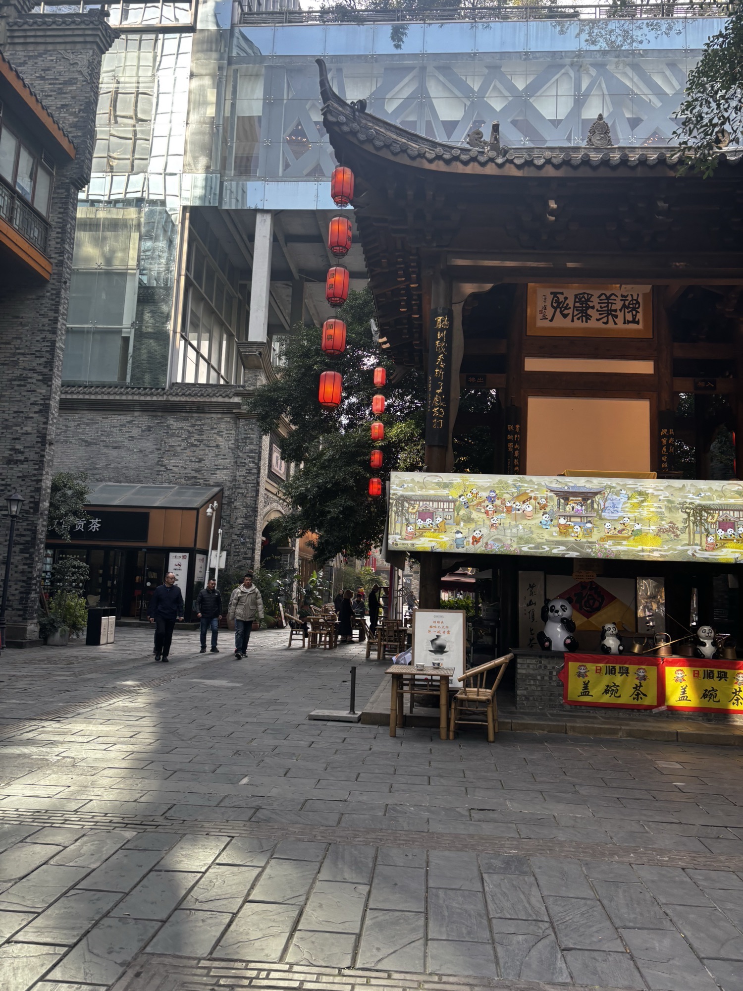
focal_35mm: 26
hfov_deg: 53.1
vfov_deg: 67.3
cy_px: 496
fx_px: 744
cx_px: 372
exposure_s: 1/233
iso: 40
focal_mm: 5.96
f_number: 1.6
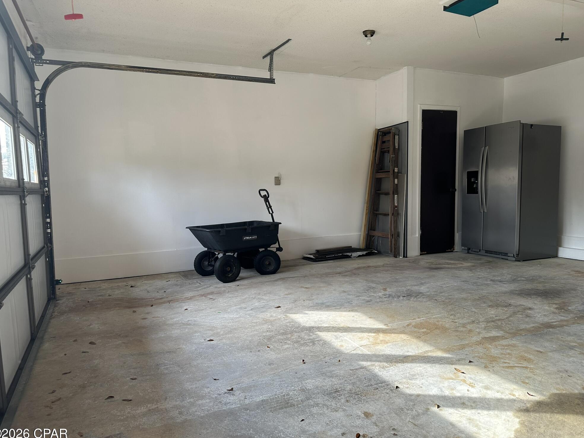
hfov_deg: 69.4
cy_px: 226
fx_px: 422
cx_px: 294
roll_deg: +1.3
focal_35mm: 25
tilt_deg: -5.2
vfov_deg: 54.9
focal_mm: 6.86
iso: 80
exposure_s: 1/141
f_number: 1.78
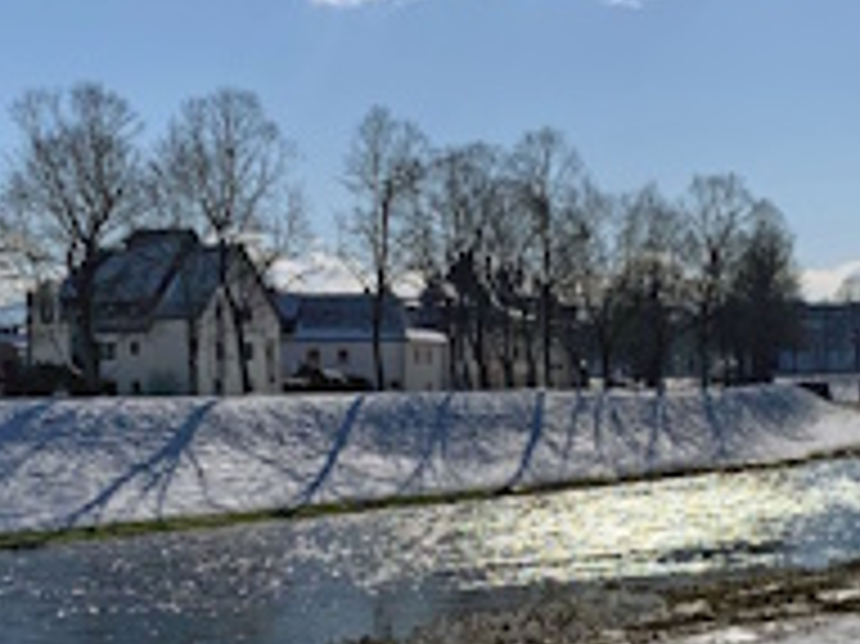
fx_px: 1862
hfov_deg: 26.0
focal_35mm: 75
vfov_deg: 19.2
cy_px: 588
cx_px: 482
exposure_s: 1/10526
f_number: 1.8
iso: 25
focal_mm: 4.25
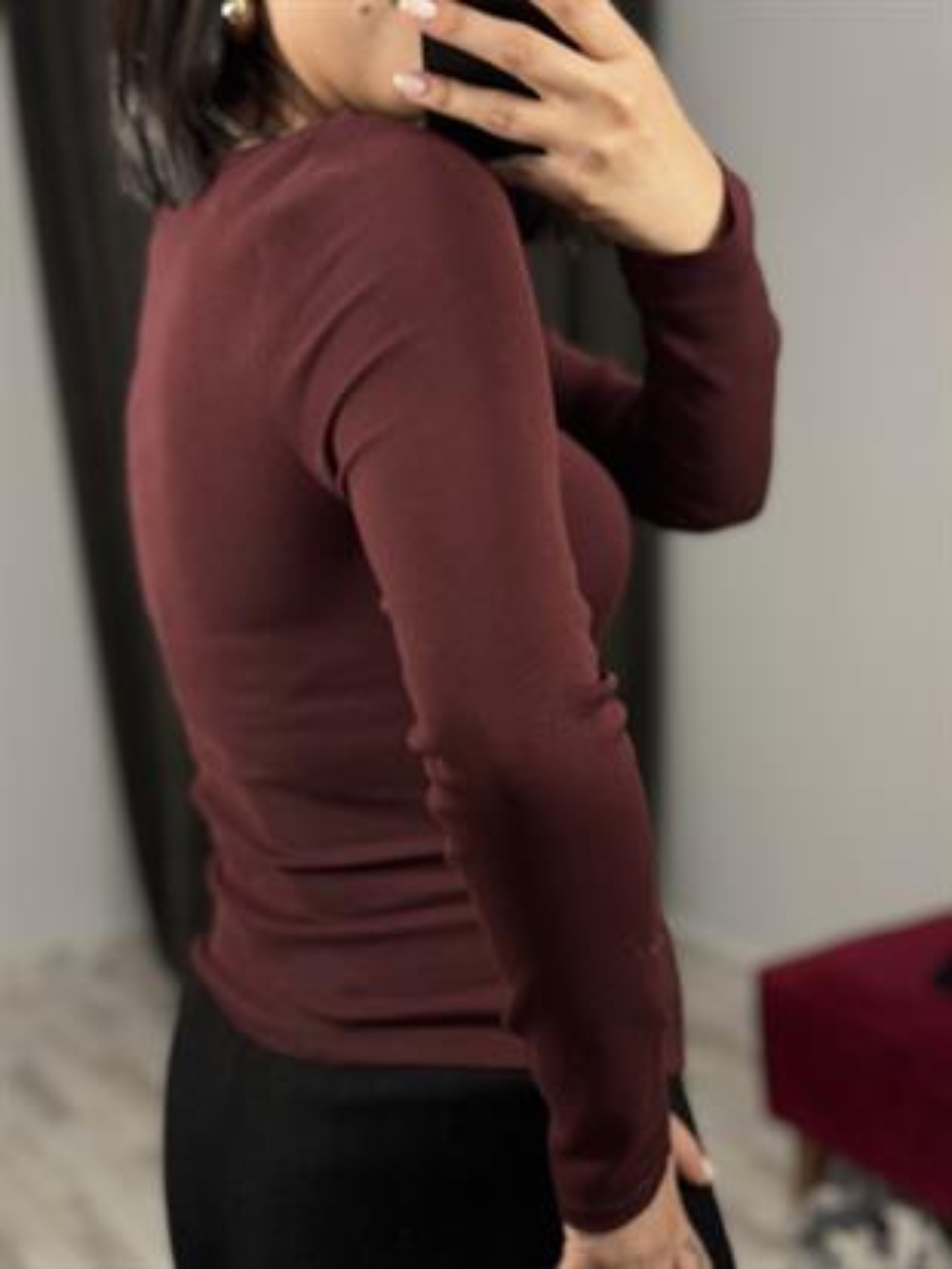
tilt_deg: -35.2
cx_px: 476
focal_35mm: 48
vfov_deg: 39.6
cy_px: 634
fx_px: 1759
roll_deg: +5.6
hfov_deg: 30.3
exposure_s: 1/100
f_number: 1.78
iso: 125
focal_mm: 6.86
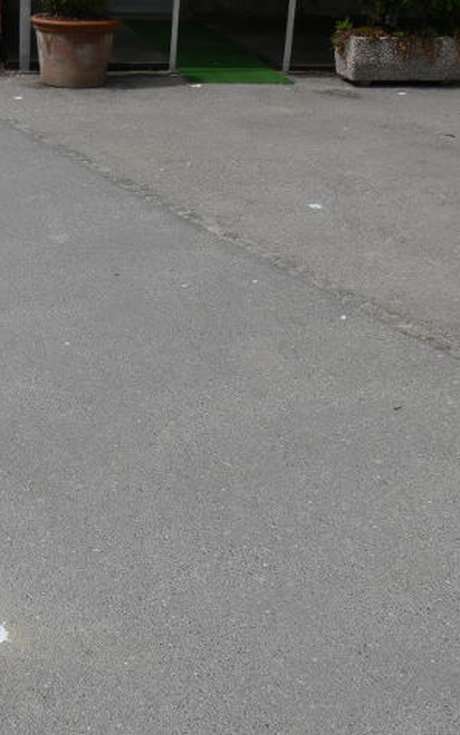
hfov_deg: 24.5
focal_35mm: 50
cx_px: -15
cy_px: 367
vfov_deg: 40.3
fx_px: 1003
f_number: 7.1
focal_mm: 7.4
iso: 80
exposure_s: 1/400
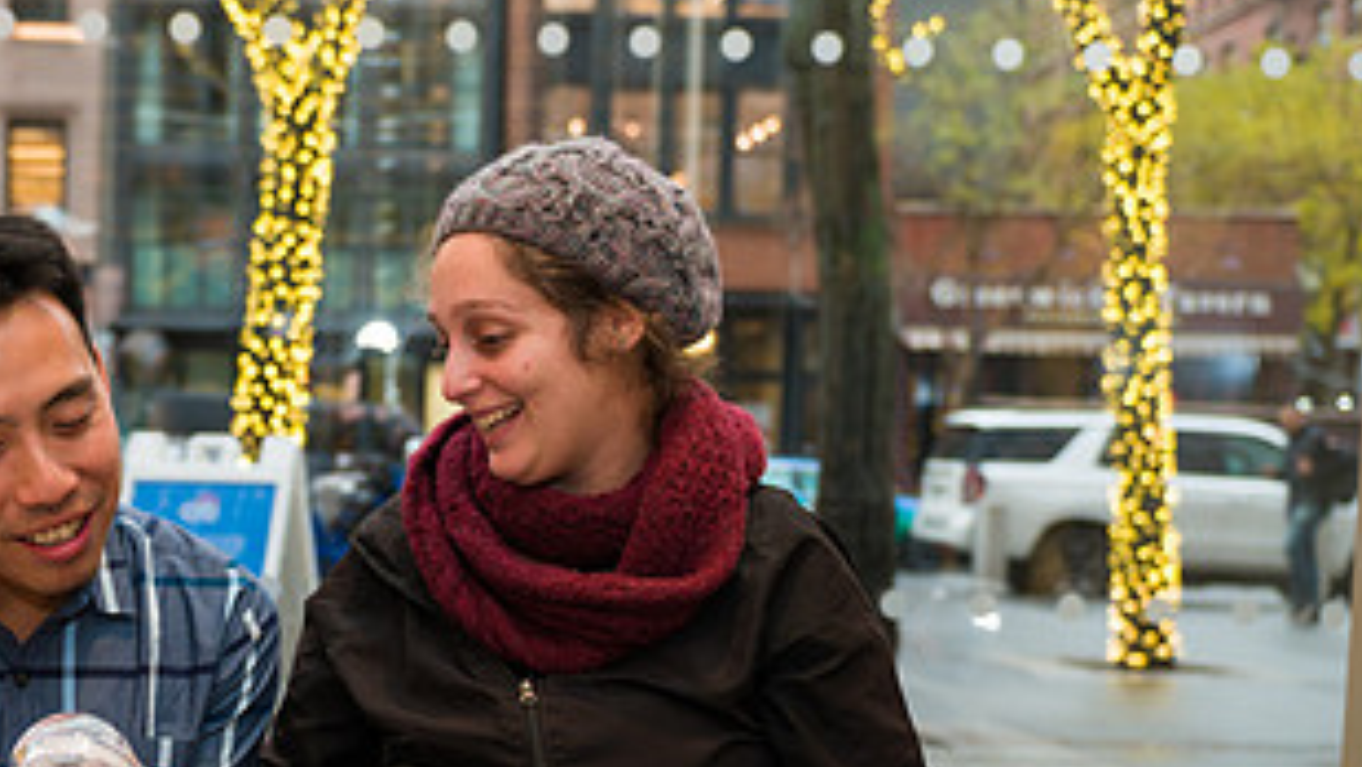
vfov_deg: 21.6
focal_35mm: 55
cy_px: 608
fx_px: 1987
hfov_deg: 37.3
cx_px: 410
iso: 400
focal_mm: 28
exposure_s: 1/125
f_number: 3.2
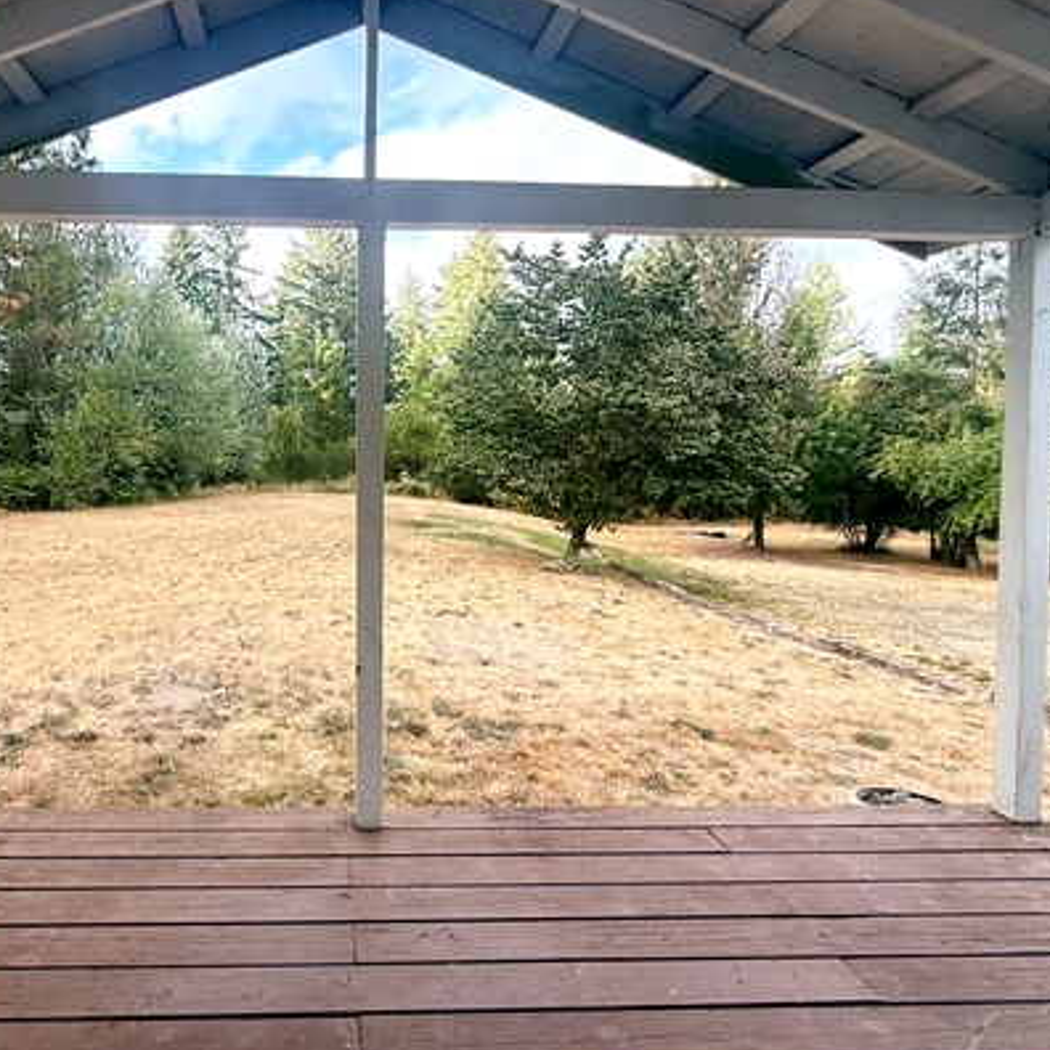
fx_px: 686
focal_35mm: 20
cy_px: 475
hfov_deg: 72.5
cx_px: 347
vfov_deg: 74.6
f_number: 2.2
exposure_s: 1/238
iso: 64
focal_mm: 2.22
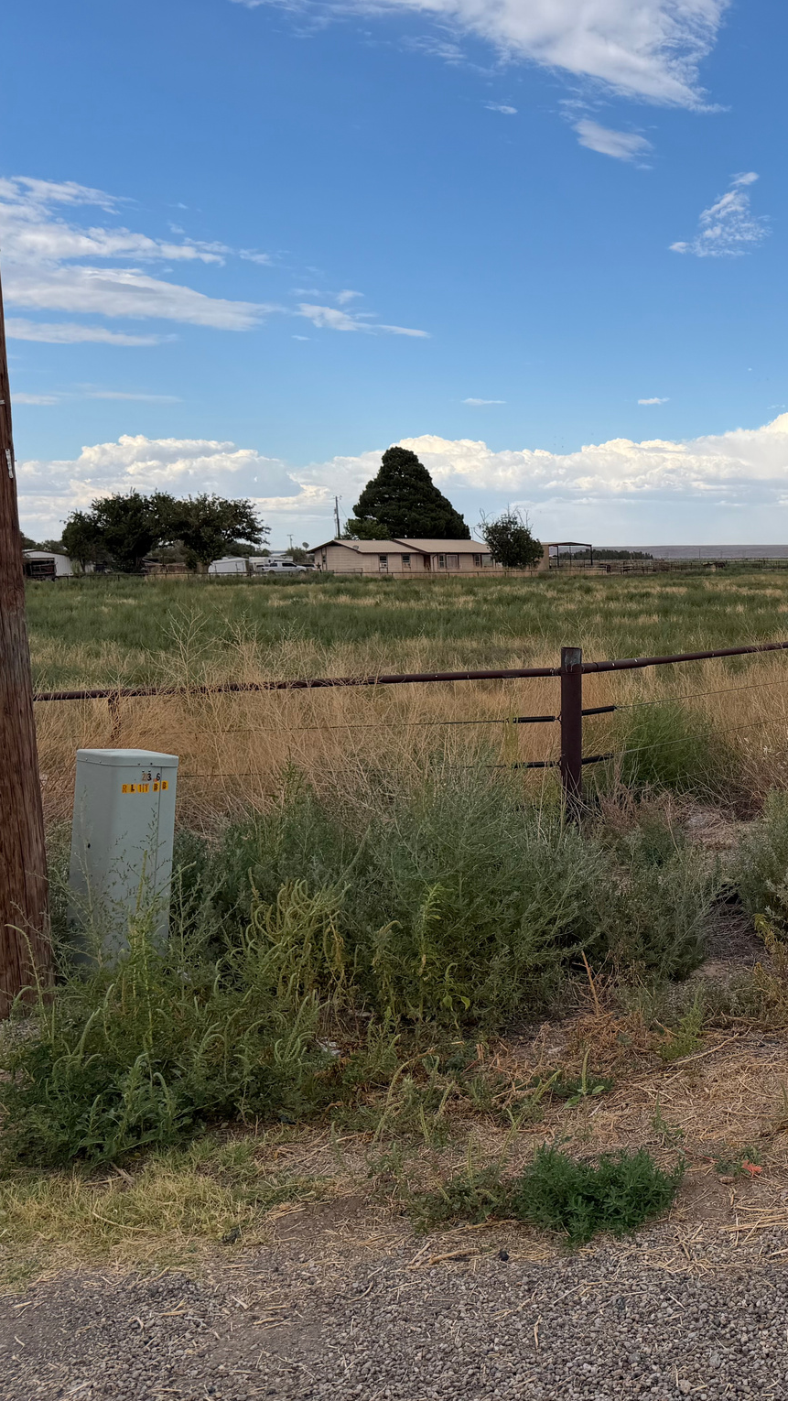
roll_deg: +0.5
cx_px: 818
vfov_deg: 56.6
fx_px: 1300
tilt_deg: -6.1
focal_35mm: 35
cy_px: 701
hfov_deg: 30.9
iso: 80
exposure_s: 1/3145
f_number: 1.78
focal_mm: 6.76
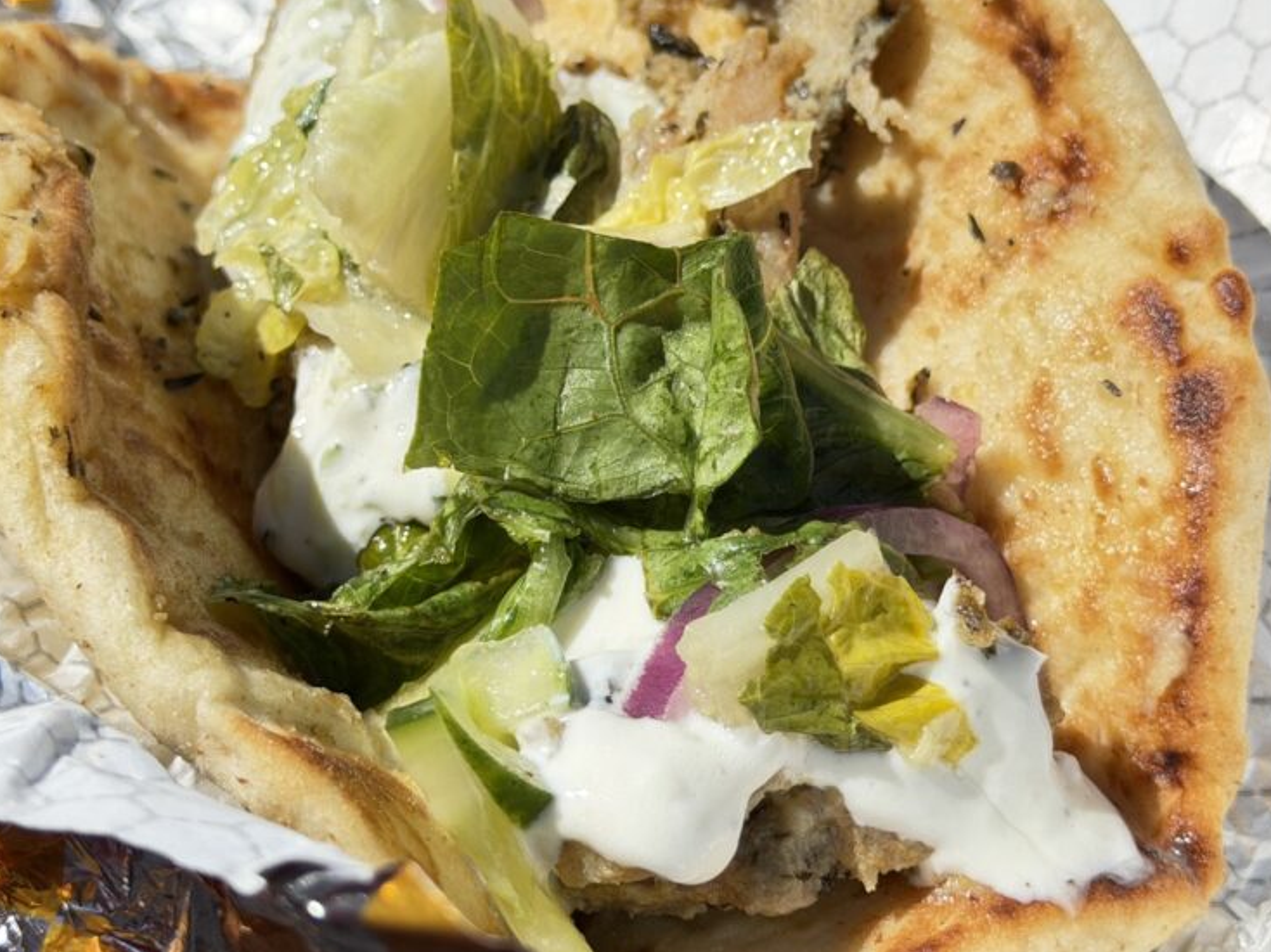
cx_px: 682
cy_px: 412
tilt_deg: -25.6
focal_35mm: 67
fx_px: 2459
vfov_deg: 21.9
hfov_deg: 29.0
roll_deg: -0.6
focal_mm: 6.76
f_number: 1.78
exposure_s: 1/5208
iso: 100
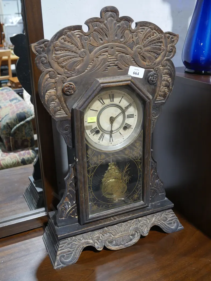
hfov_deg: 37.8
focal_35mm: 38
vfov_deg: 49.0
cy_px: 140
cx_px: 106
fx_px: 309
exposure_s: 1/60
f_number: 4.1
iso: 1000
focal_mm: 19
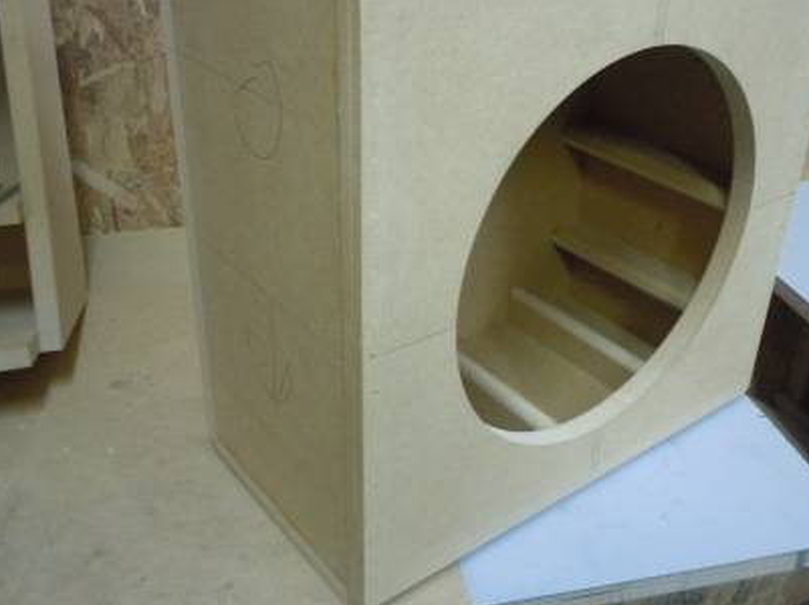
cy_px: 267
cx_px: 430
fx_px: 864
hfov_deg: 50.1
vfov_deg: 38.6
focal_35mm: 37
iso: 400
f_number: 3.7
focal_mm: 5
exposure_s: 1/15
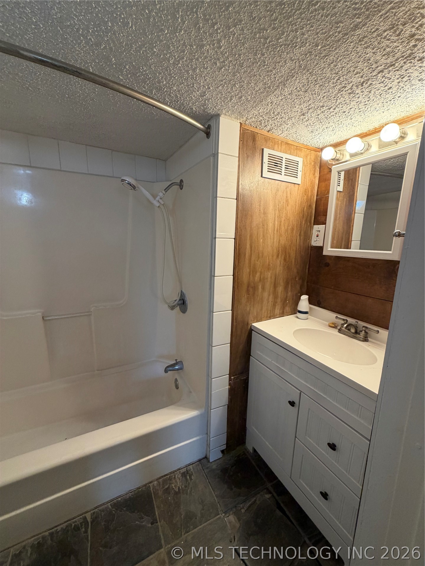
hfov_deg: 85.7
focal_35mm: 14
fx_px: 229
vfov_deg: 102.1
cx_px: 212
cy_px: 283
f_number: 2.2
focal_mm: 2.22
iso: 200
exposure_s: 1/120
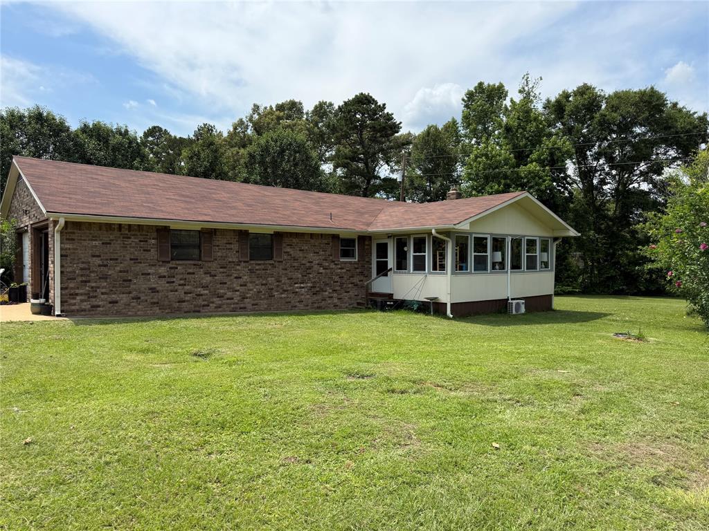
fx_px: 492
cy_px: 266
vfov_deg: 56.8
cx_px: 354
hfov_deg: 71.6
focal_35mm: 24
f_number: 1.78
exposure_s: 1/4405
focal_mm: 6.76
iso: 80
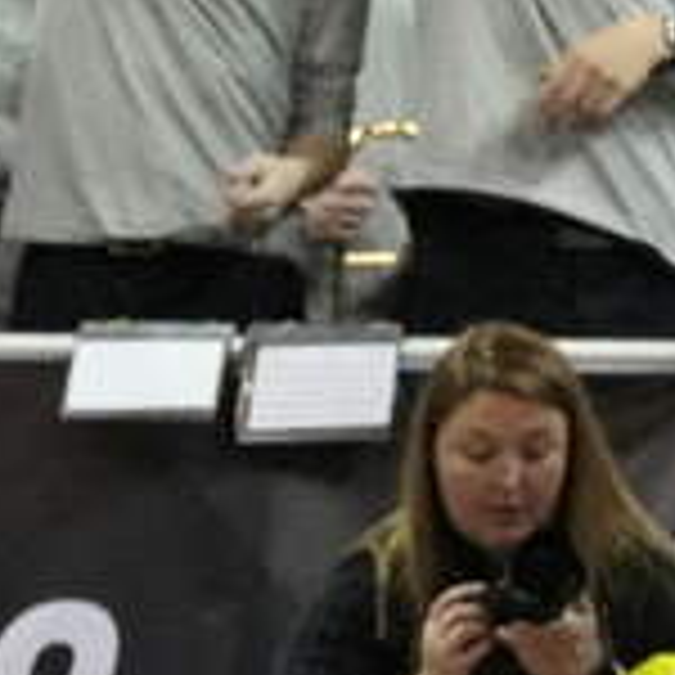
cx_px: 2232
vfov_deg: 1.3
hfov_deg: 1.3
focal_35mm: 1358
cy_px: -1017
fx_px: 29959
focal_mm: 200
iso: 6400
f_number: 2.8
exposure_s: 1/1250
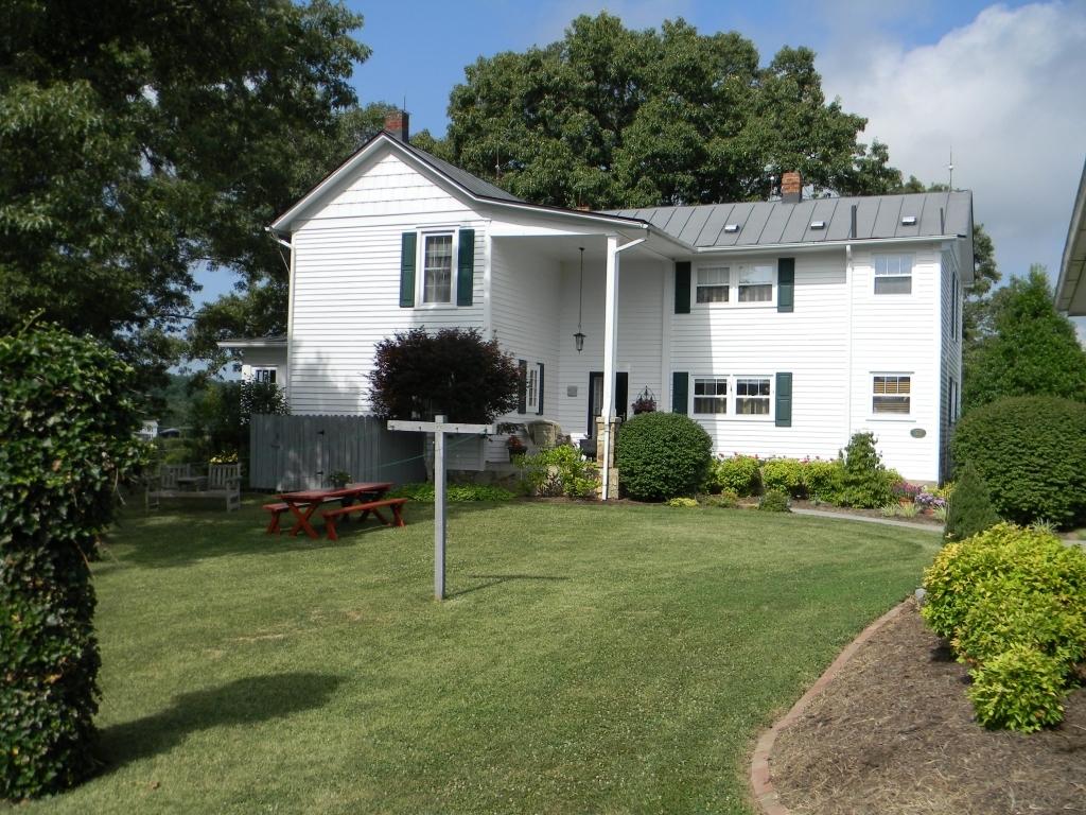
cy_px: 408
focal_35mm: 36
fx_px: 1129
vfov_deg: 39.7
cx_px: 543
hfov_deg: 51.4
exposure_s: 1/274
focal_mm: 6.4
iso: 80
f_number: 7.4
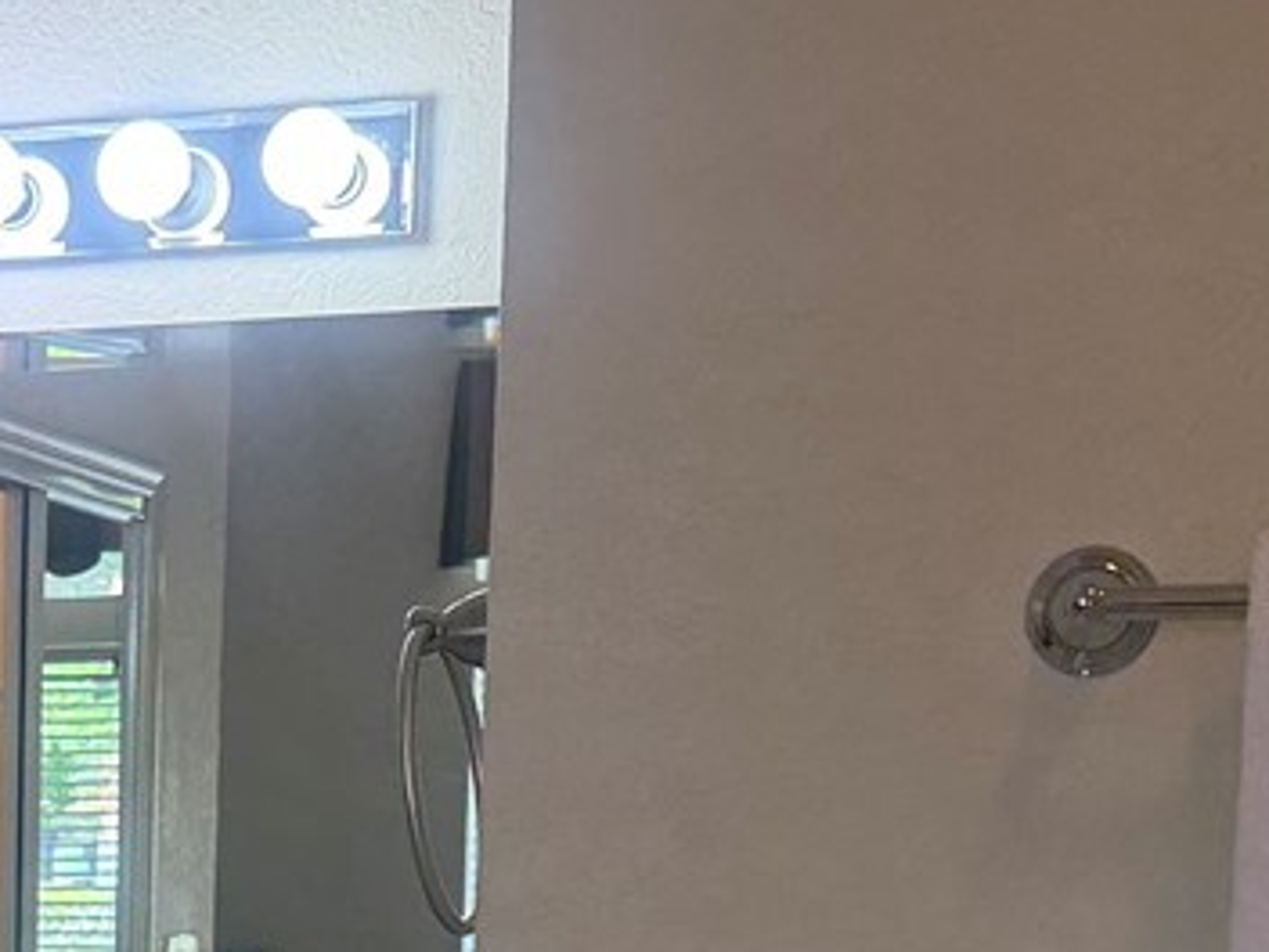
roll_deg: -0.4
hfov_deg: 17.1
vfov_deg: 12.7
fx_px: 3996
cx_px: -317
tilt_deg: -9.9
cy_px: 1540
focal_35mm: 109
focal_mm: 6.76
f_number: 1.78
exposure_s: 1/120
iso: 160
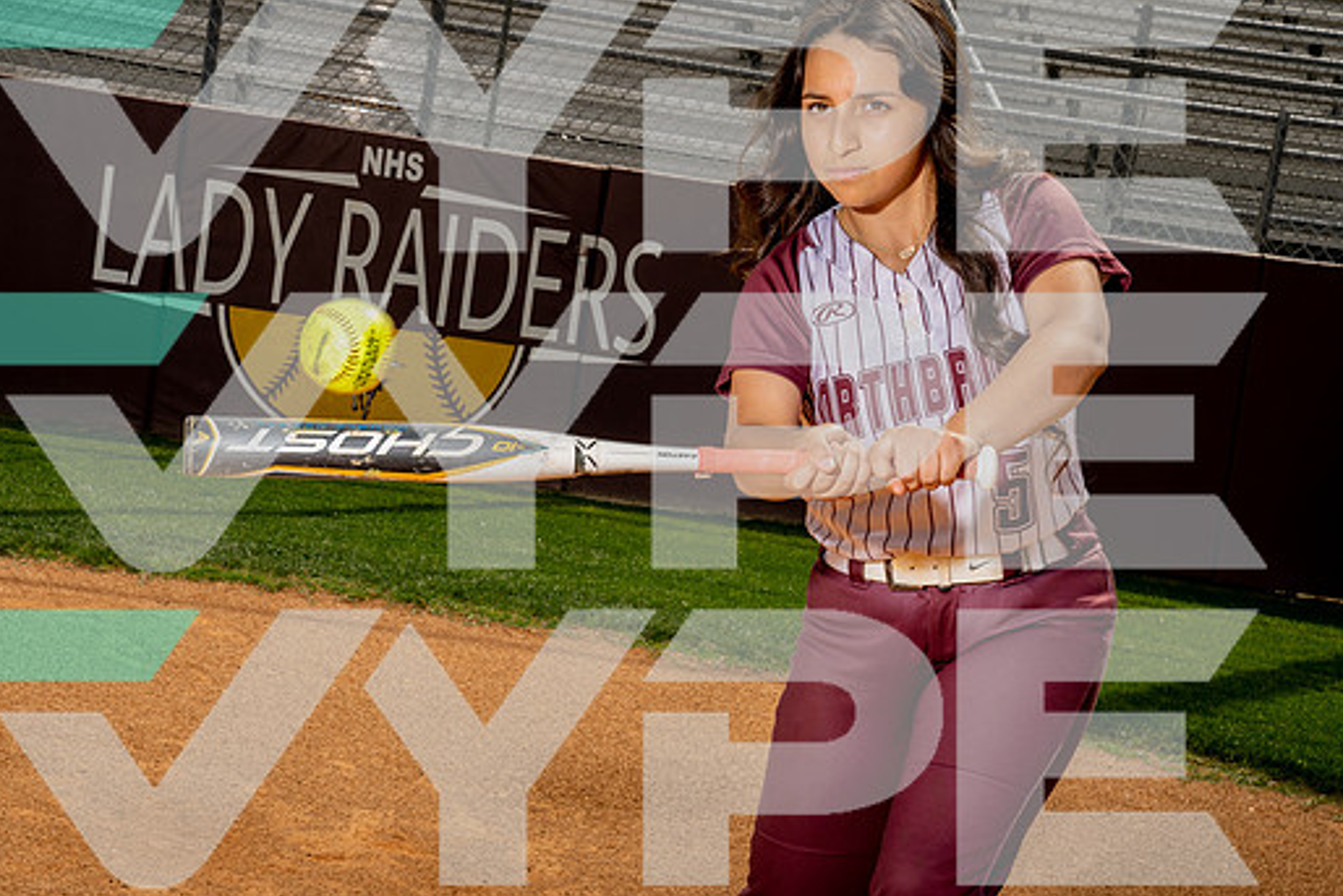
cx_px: 601
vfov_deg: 17.3
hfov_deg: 25.7
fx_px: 2948
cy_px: 432
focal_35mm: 79
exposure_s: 1/250
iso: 100
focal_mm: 70
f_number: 16
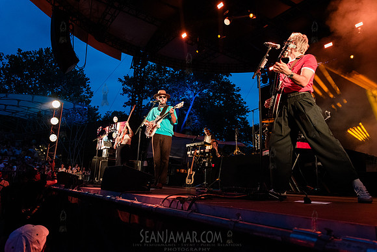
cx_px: 188
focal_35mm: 24
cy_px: 126
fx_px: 251
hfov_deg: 73.7
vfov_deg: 53.2
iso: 6400
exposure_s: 1/400
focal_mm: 24
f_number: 4
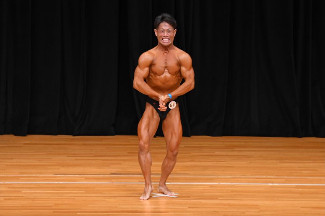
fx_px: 2572
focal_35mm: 285
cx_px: 162
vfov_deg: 4.8
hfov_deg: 7.2
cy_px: 108
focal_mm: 190
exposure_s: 1/400
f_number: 5.6
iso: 3200
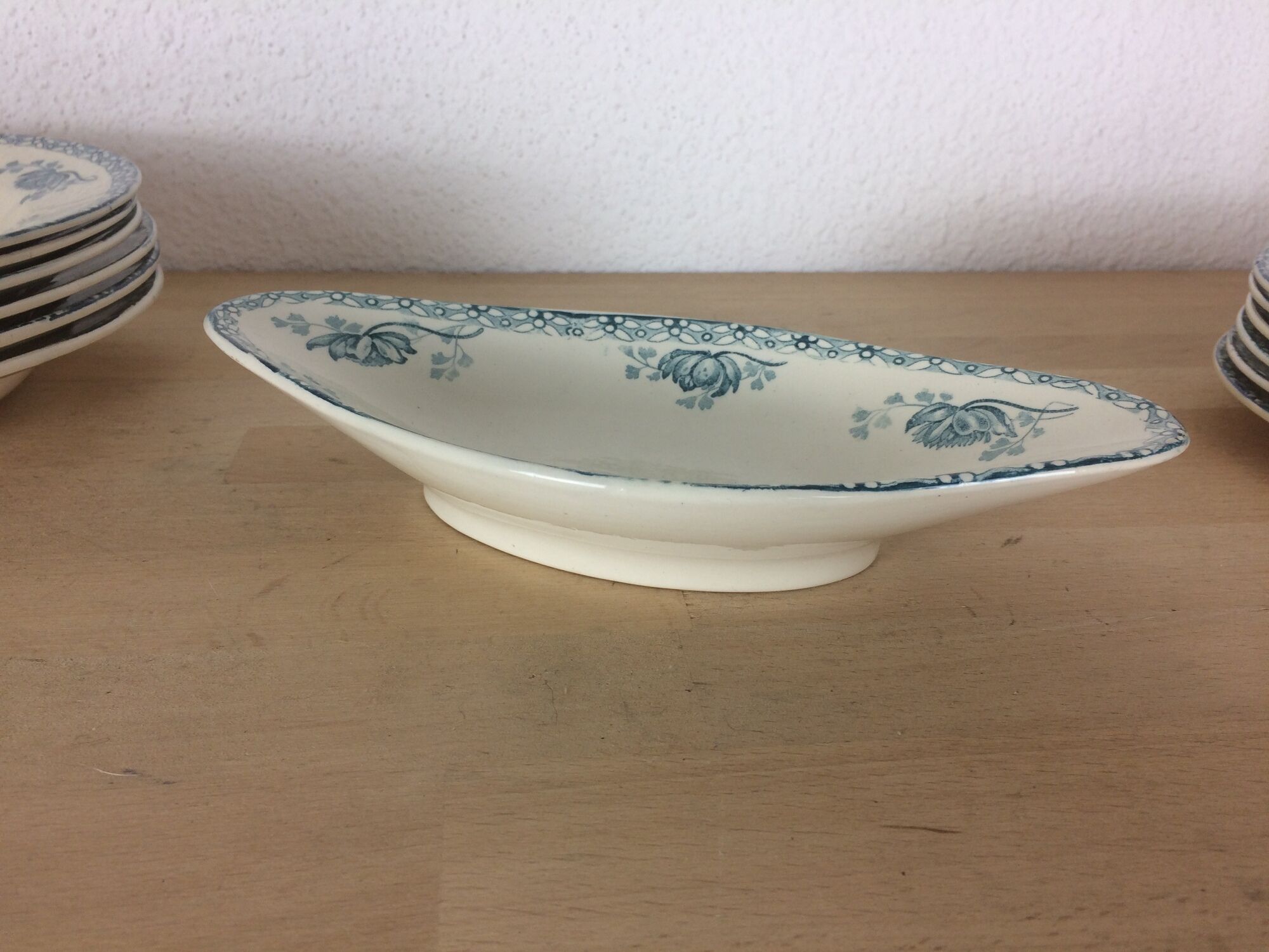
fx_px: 1063
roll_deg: -2.7
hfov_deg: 61.7
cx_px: 634
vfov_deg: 48.2
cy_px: 476
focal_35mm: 29
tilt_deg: -22.8
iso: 40
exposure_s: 1/50
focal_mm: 4.15
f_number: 2.2
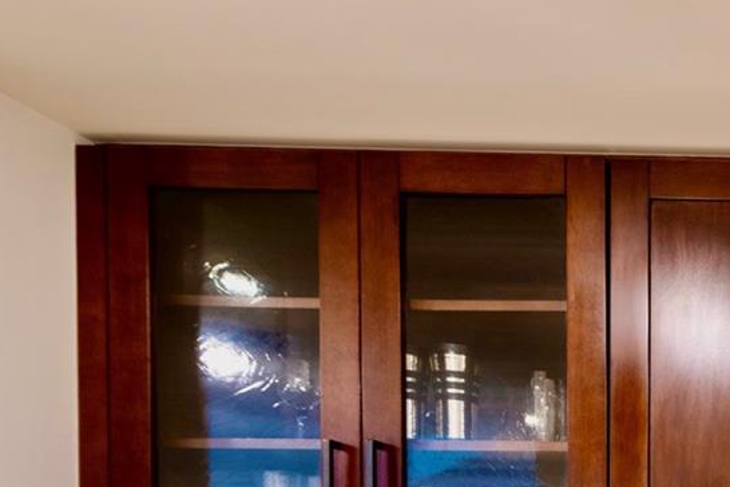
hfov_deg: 33.0
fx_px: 831
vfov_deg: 27.6
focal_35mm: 41
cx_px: 977
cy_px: 619
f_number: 8
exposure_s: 1/2.5
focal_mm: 14
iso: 250
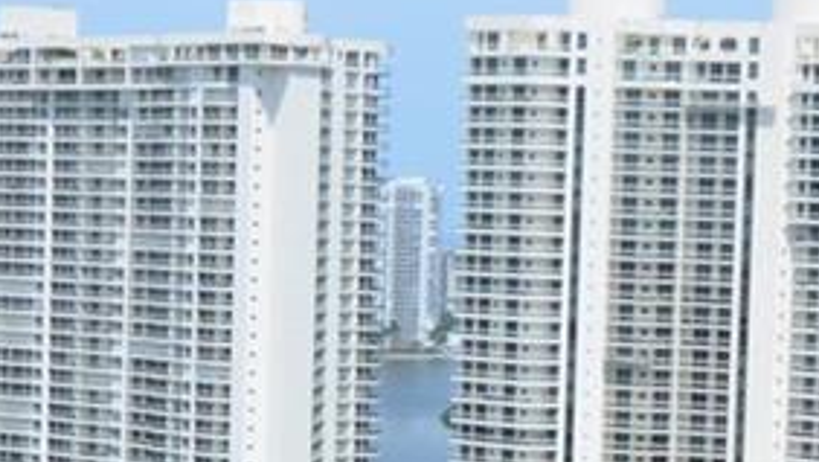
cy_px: 670
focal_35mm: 160
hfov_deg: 13.3
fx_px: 3477
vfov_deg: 7.5
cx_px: 773
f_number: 14
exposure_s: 1/1600
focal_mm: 18
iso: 1600
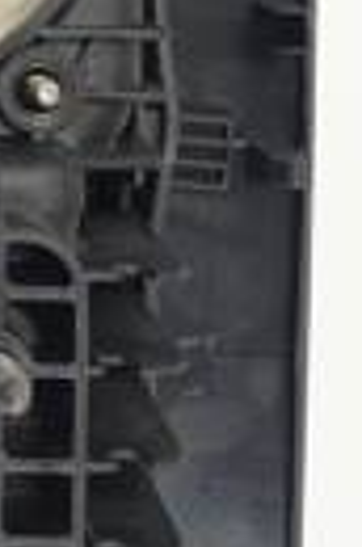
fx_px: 1516
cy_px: -109
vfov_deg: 19.3
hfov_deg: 12.7
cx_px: -229
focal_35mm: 100
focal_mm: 4.3
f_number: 2.4
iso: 50
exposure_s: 1/100
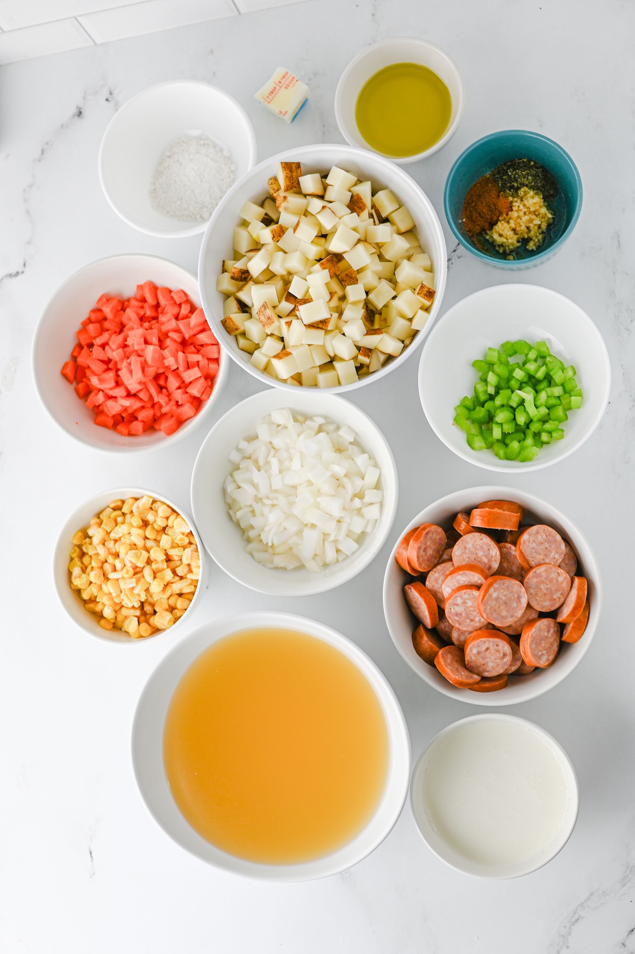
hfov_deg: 27.0
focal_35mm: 50
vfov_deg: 39.6
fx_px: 1325
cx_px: 318
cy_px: 477
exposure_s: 1/125
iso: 140
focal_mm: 50
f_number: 4
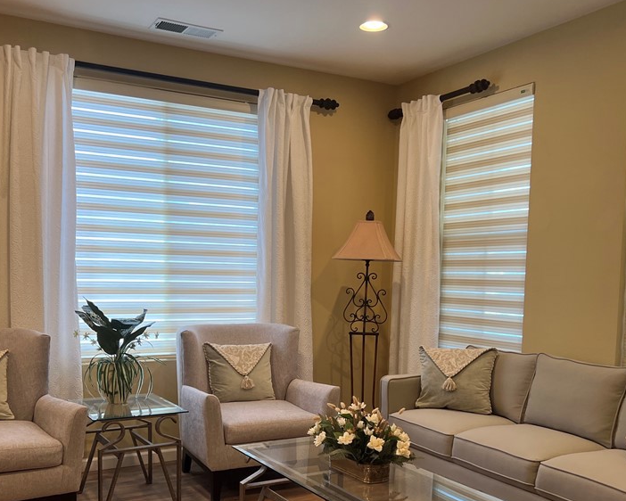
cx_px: 303
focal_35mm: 37
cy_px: 332
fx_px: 686
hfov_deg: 49.1
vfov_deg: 39.7
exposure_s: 1/120
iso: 100
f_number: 1.5
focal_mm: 5.7
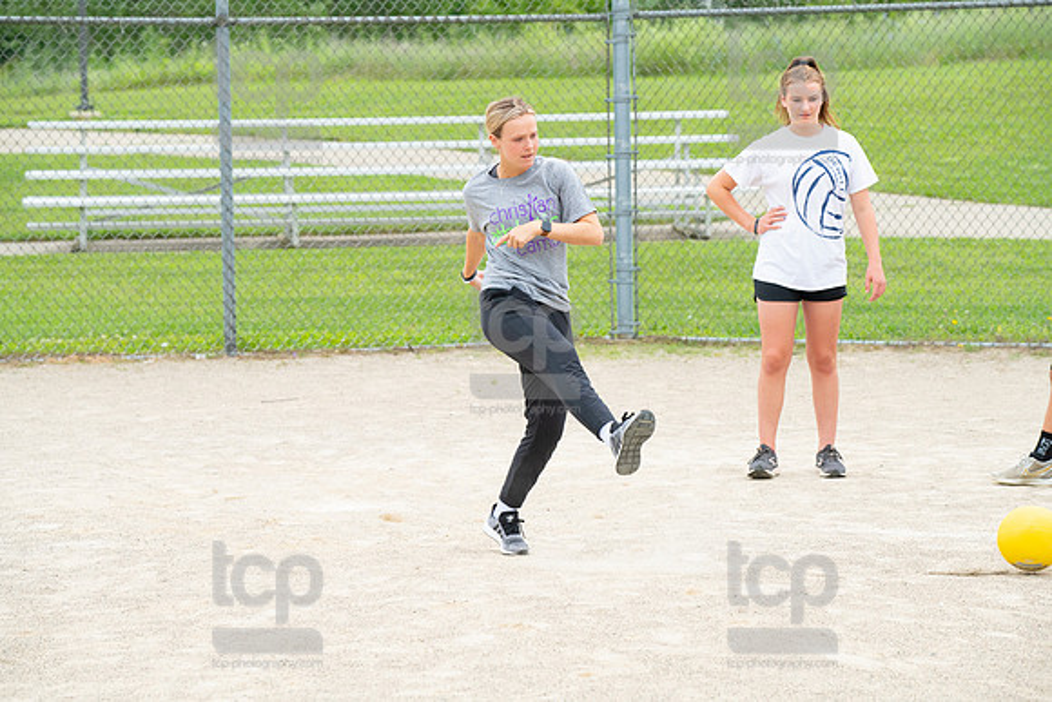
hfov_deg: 15.8
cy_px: 351
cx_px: 526
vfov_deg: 10.6
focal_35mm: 130
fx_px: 3800
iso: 1250
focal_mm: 130
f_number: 5.6
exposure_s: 1/1000
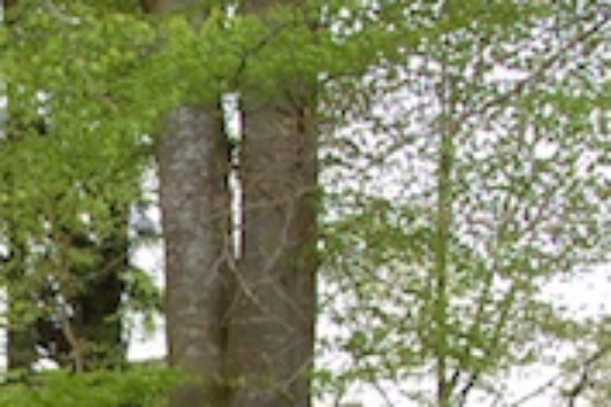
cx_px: -204
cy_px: 616
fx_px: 1901
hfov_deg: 17.1
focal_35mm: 112
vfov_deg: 11.7
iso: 400
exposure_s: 1/100
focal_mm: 22
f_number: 5
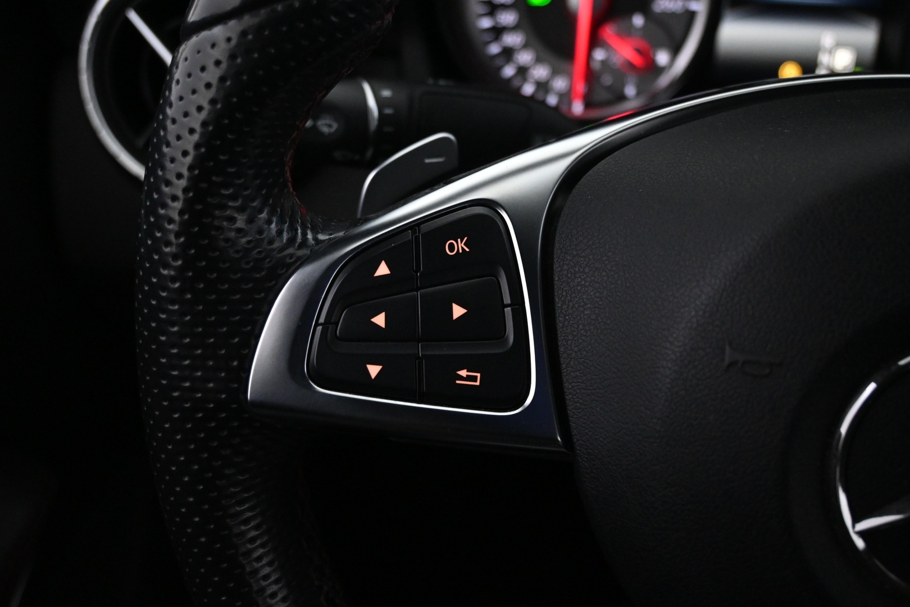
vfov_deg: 36.9
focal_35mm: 36
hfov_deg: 53.1
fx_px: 910
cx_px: 455
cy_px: 304
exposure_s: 1/40
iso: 4500
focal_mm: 24
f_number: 4.2
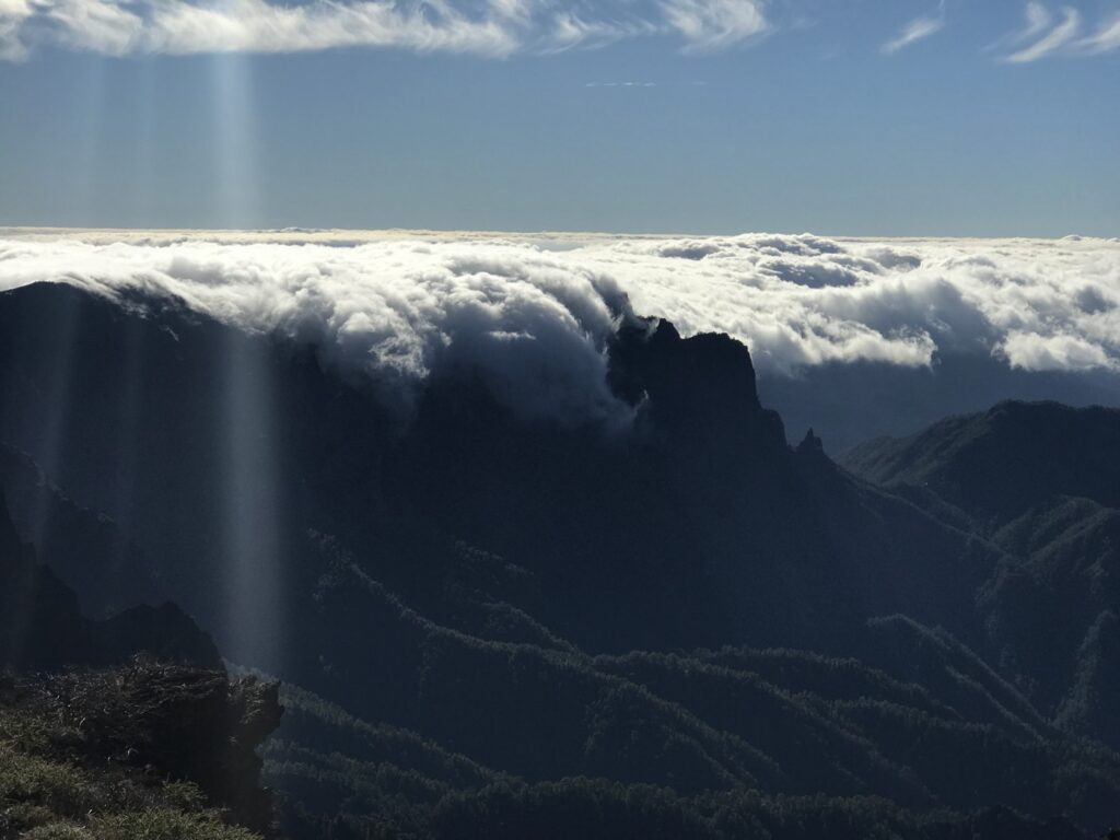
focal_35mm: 57
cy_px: 420
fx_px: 1844
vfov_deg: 25.7
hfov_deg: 33.8
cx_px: 560
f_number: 2.8
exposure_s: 1/2907
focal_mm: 6.6
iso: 20
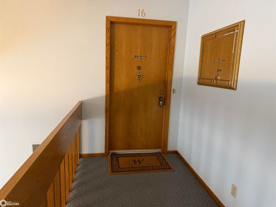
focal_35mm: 24
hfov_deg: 71.6
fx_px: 191
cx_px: 138
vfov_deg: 56.8
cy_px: 104
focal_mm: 6.76
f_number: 1.78
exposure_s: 1/60
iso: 640
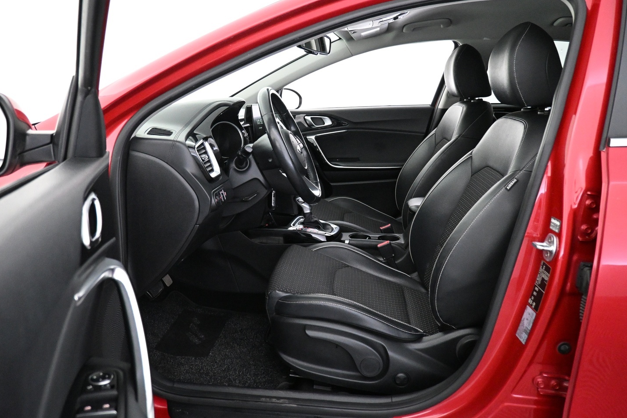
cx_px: 306
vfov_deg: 47.9
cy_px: 196
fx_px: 470
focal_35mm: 27
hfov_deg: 67.4
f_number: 3.5
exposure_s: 1/60
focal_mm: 16
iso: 4000
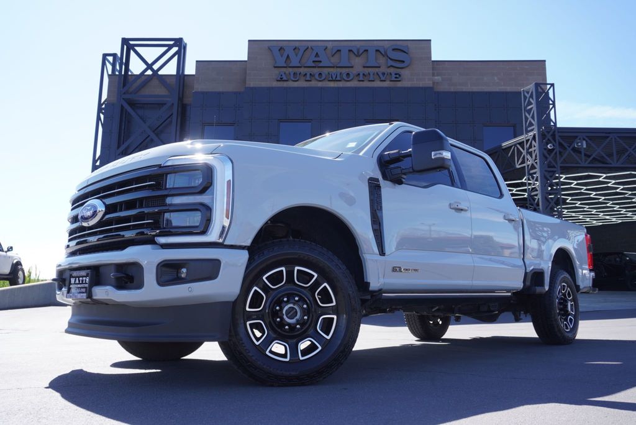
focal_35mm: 30
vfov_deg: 43.7
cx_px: 318
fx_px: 530
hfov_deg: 61.9
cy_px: 212
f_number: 6.3
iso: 100
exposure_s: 1/160
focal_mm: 20
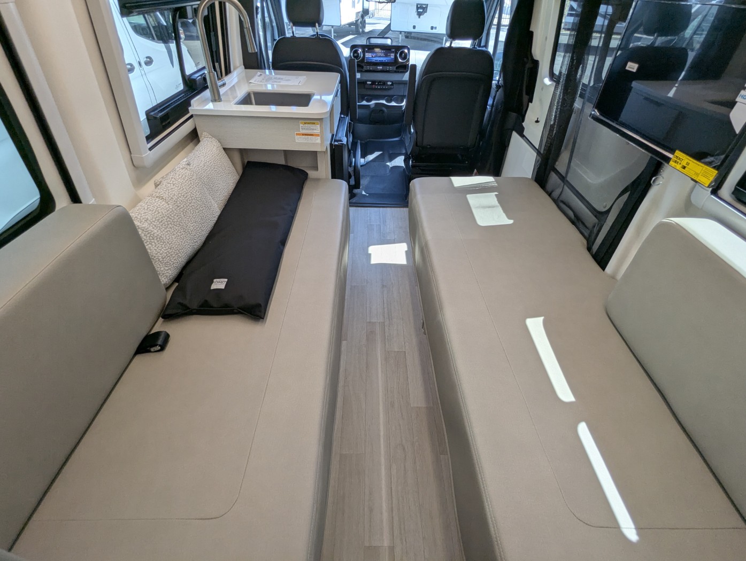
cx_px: 373
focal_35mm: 16
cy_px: 280
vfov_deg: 78.2
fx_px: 345
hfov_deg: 94.4
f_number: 2.2
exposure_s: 1/231
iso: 91
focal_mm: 2.35
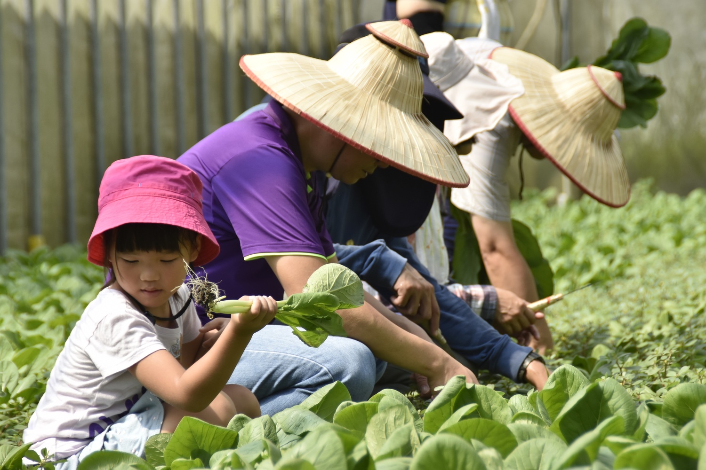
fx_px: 4412
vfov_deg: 6.1
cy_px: 235
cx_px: 353
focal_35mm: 225
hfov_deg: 9.1
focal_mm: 150
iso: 400
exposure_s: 1/1000
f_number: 6.3
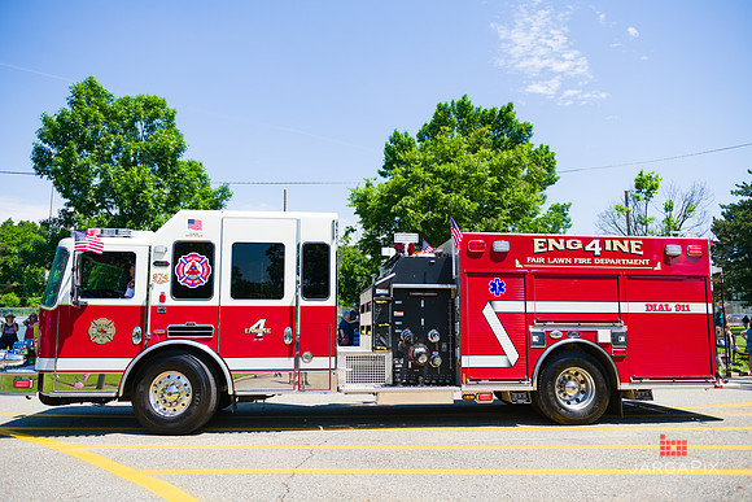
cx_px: 376
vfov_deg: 46.4
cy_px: 251
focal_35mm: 28
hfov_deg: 65.5
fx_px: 585
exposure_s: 1/1600
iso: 200
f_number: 5
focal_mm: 28
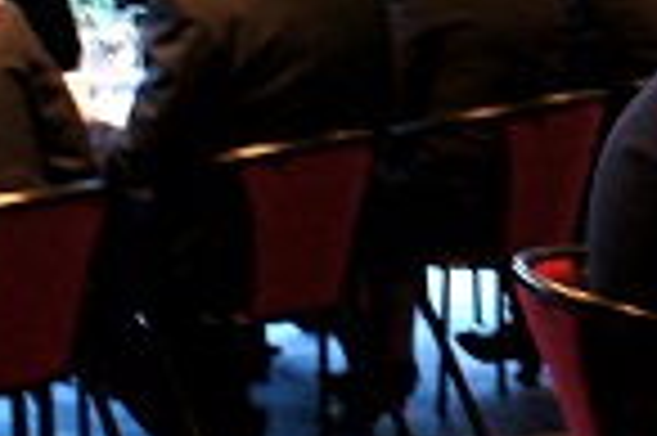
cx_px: 1066
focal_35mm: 154
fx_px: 2807
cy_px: 22
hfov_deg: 12.5
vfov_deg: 8.8
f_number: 5
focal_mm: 30
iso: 1600
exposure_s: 1/8
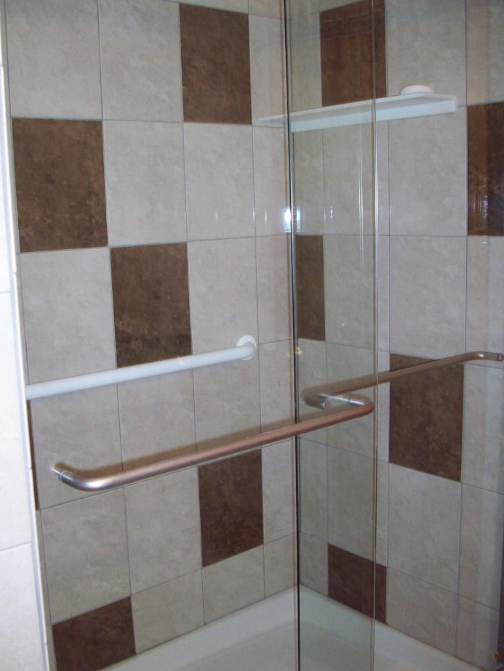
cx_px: 236
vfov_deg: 45.8
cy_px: 342
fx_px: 796
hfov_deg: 35.1
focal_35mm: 41
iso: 160
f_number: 2.8
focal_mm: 6.2
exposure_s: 1/45
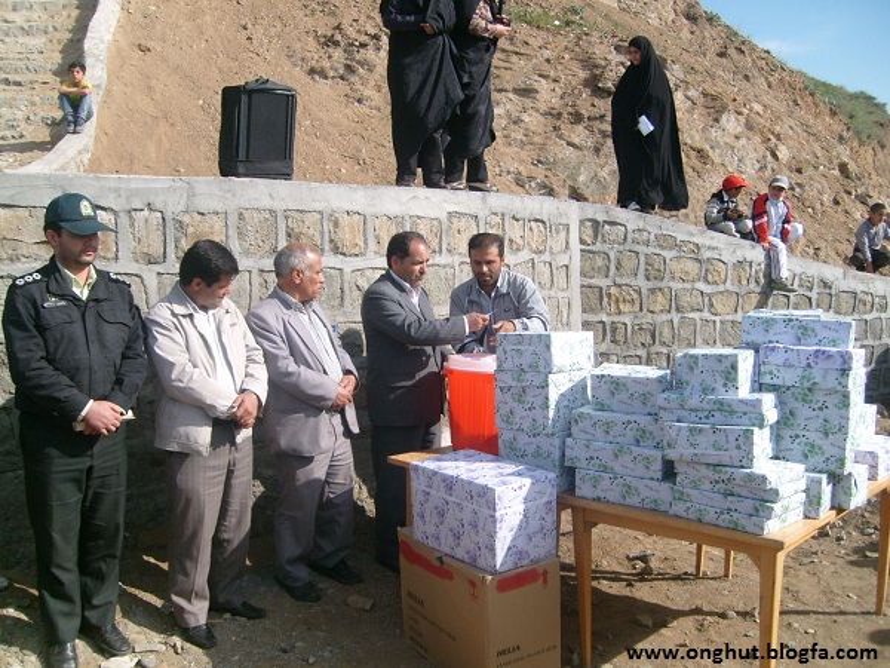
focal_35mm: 35
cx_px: 445
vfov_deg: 40.7
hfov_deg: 52.6
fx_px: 900
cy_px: 334
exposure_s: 1/250
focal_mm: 5.8
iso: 80
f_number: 7.1
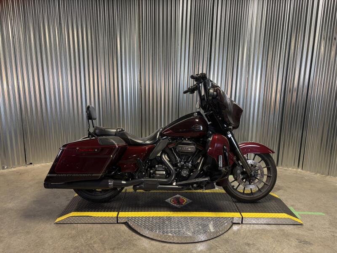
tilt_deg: -12.5
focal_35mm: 26
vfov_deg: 53.1
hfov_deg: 67.3
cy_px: 126
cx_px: 168
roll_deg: -0.6
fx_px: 253
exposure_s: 1/60
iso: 125
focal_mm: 5.96
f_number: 1.6
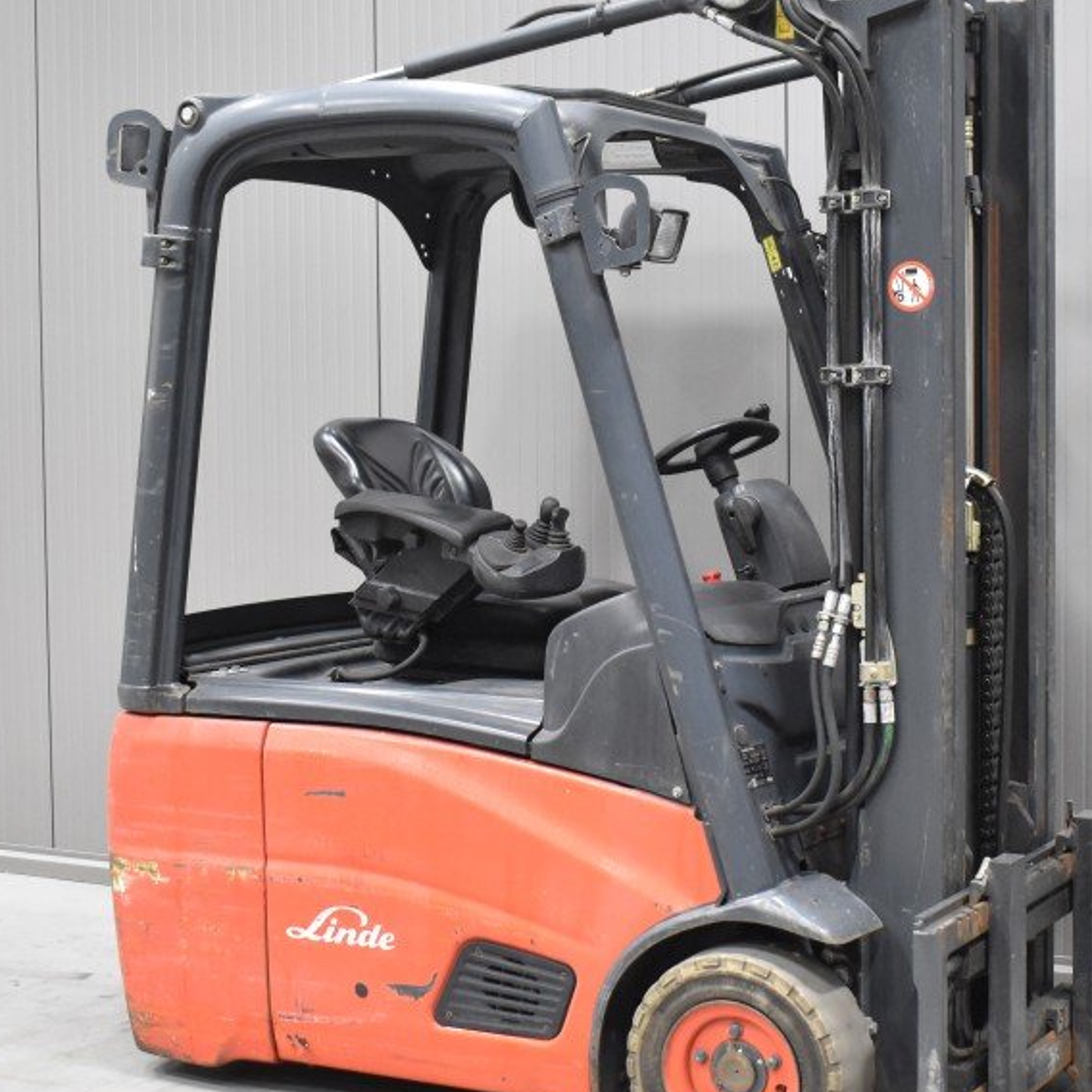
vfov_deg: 27.8
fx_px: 2209
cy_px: 550
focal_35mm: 62
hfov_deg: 27.6
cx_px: 700
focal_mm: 23
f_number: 4.5
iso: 1600
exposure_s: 1/30
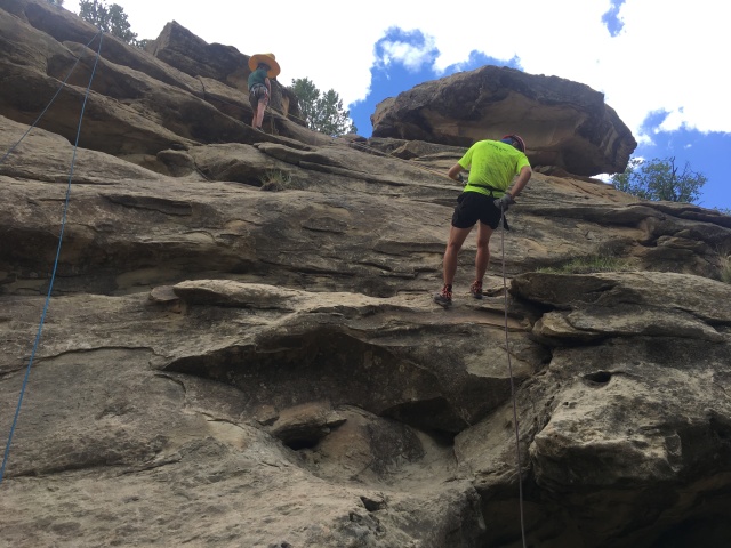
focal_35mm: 29
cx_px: 366
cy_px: 274
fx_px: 612
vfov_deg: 48.2
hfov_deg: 61.7
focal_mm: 4.15
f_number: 2.2
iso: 25
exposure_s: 1/353
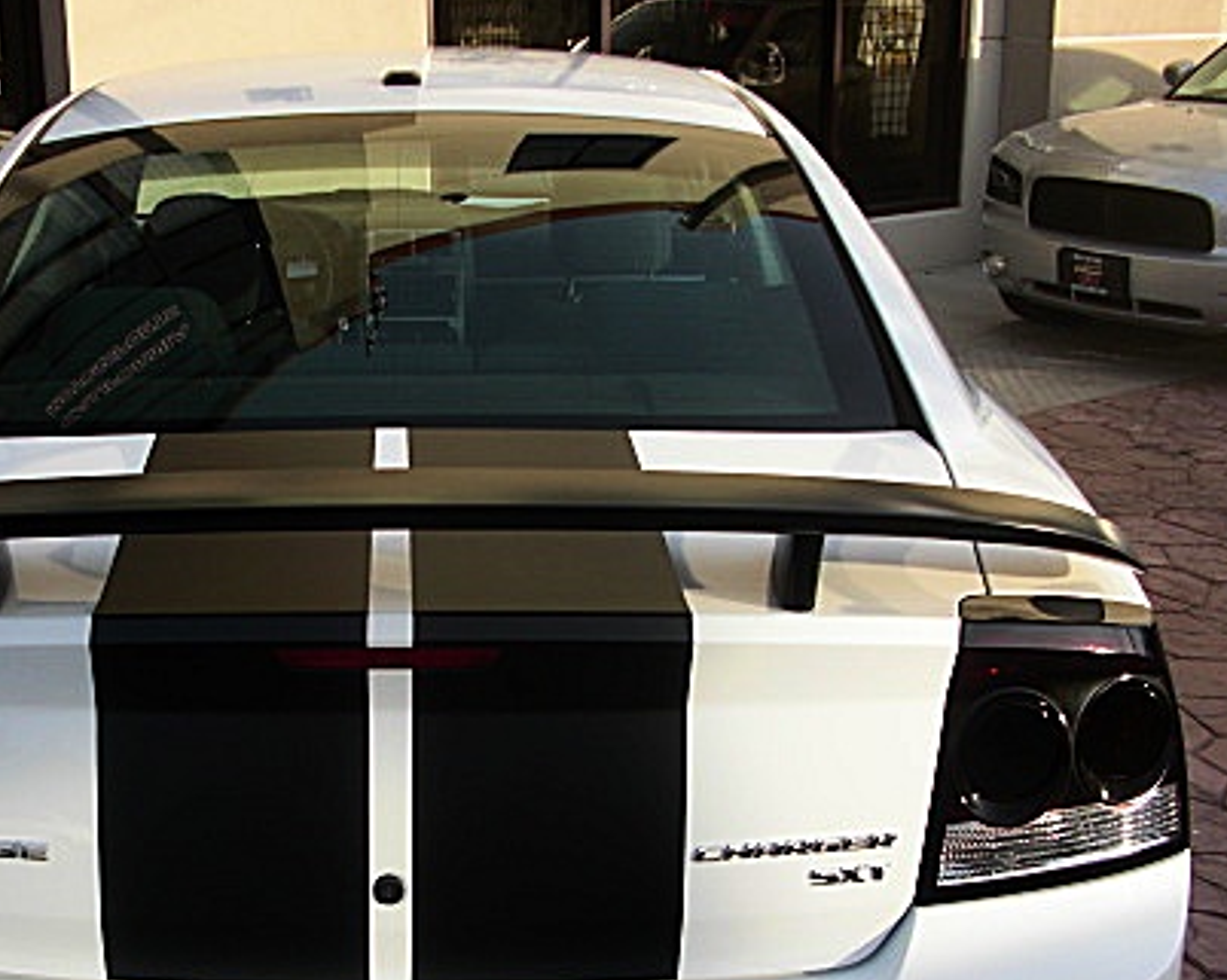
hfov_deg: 33.2
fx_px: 2032
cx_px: 388
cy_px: 669
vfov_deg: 26.9
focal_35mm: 56
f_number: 2.8
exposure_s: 1/400
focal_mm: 6.3
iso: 50
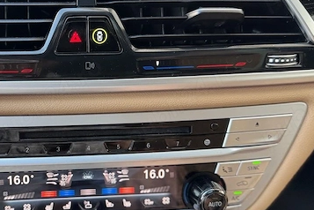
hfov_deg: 44.9
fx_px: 366
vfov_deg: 31.9
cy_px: 108
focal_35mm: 42
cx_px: 80
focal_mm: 6.76
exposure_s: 1/100
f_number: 1.78
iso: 200
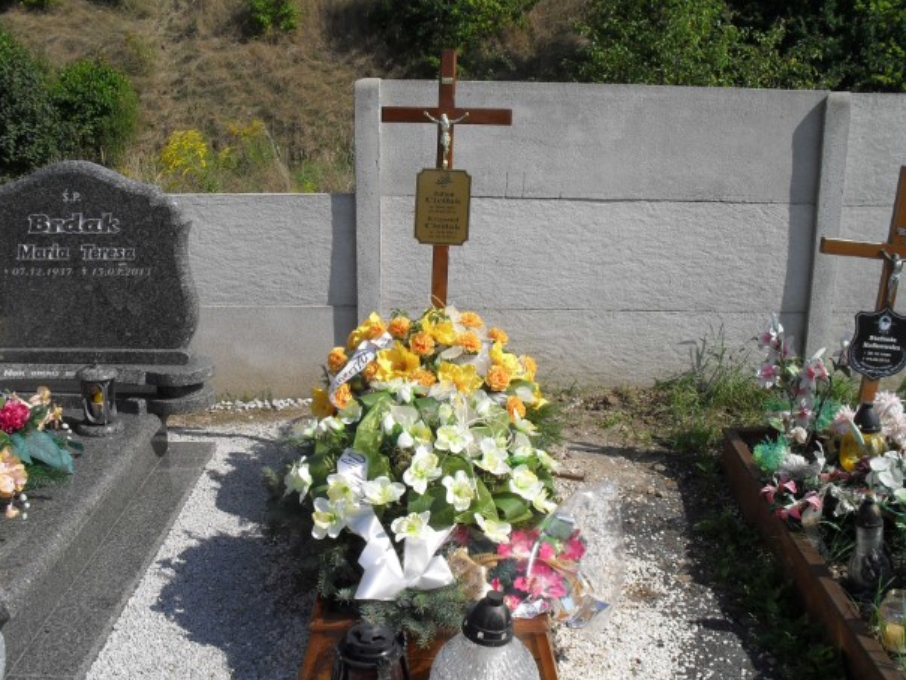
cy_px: 353
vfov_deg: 38.7
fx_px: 969
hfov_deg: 50.1
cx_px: 448
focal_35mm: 37
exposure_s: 1/250
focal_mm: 6.3
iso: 100
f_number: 8.4
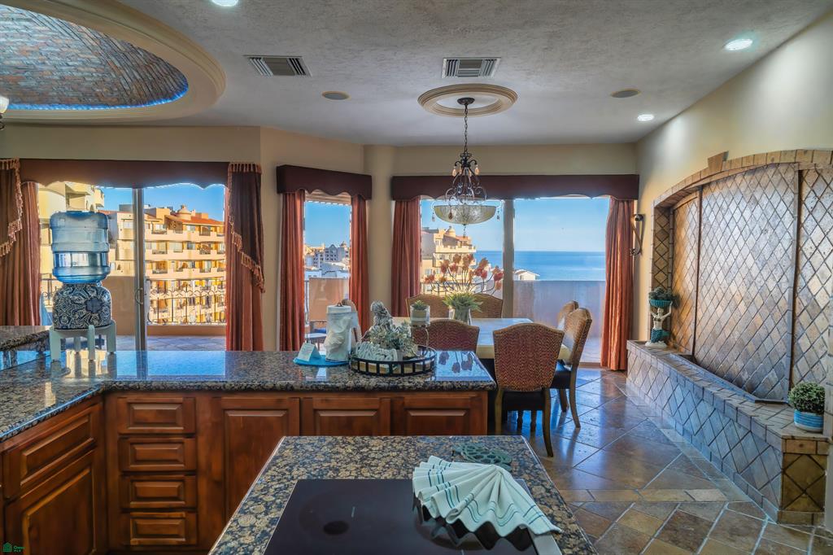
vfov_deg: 61.9
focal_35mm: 20
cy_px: 278
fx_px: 463
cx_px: 416
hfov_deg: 84.0
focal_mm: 20
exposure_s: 1/2500
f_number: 8
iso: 800
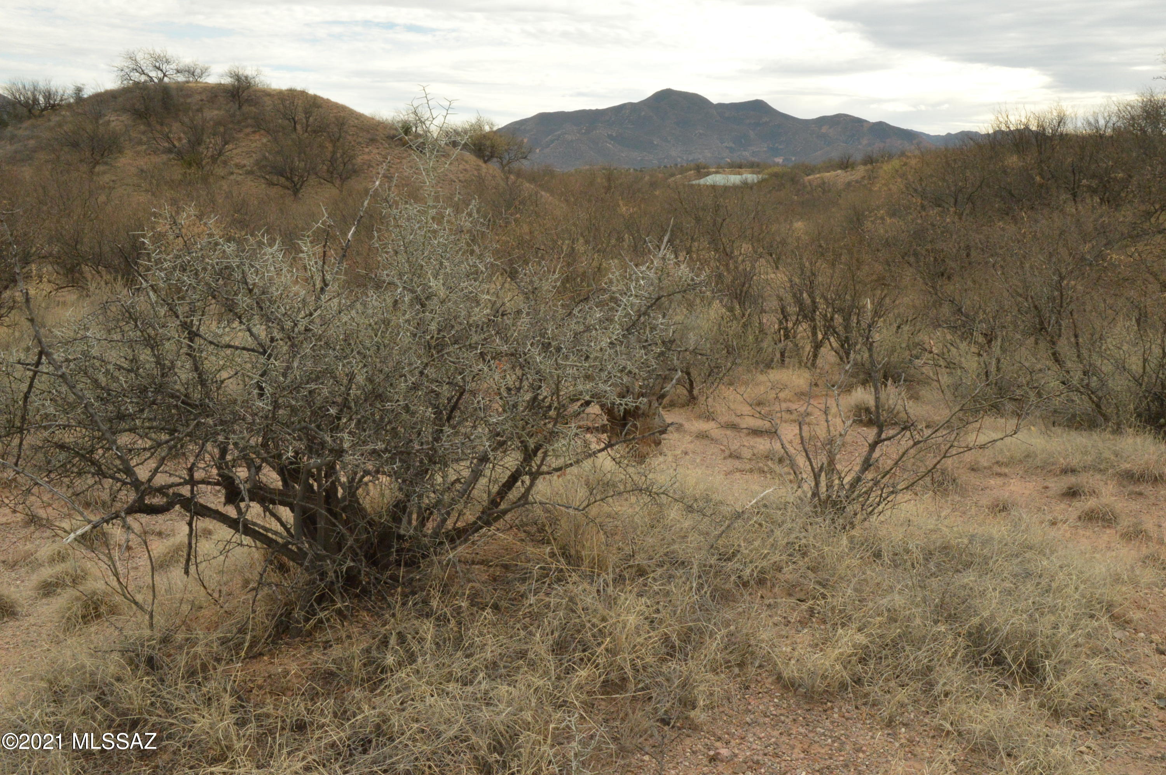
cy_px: 388
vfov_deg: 39.9
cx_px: 583
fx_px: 1068
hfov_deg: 57.3
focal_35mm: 33
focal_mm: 22
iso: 1600
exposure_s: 1/320
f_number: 20
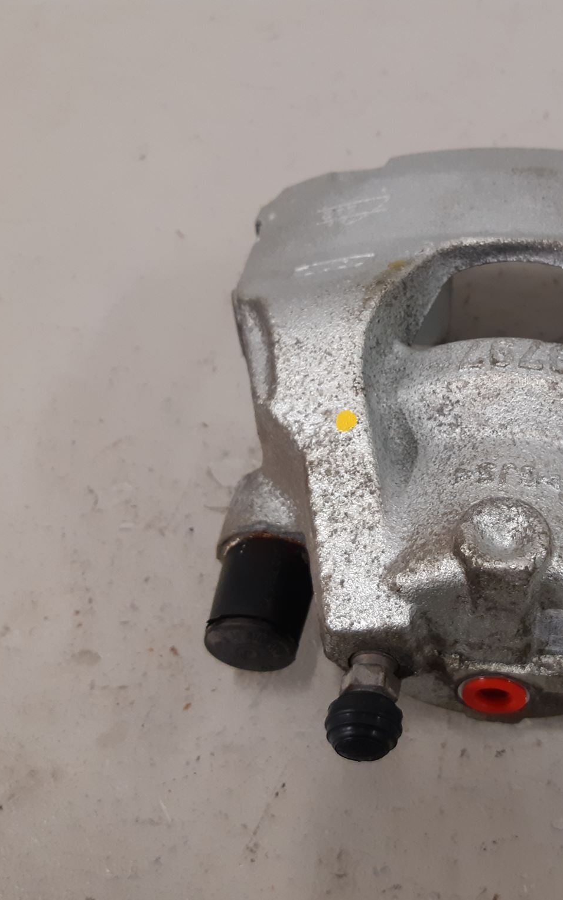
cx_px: 457
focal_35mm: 37
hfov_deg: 33.4
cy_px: 449
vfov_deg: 52.8
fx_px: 908
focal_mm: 3.93
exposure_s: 1/50
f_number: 1.7
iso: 160
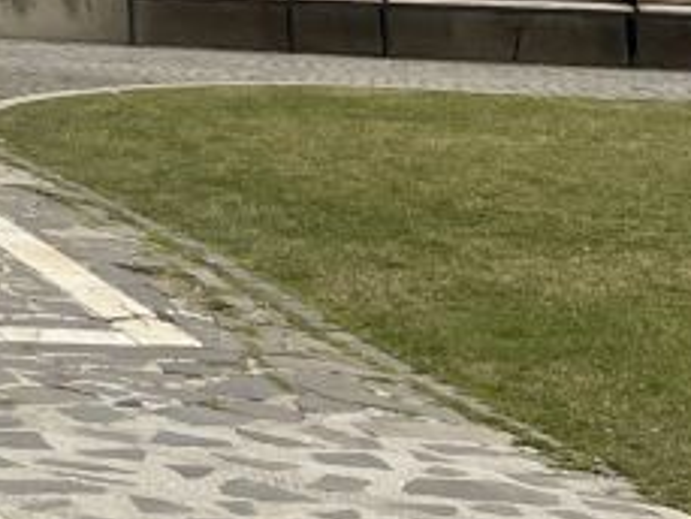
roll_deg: +0.2
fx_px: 2716
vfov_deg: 9.8
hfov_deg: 11.9
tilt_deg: +12.4
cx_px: -929
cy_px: -682
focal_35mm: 136
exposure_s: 1/3861
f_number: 1.6
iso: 32
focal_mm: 4.2
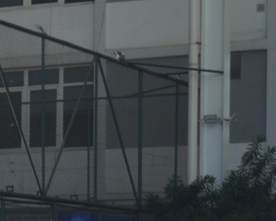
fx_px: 1790
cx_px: -349
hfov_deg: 8.2
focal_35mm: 219
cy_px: 340
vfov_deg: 6.9
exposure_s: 1/160
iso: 100
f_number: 5
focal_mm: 33
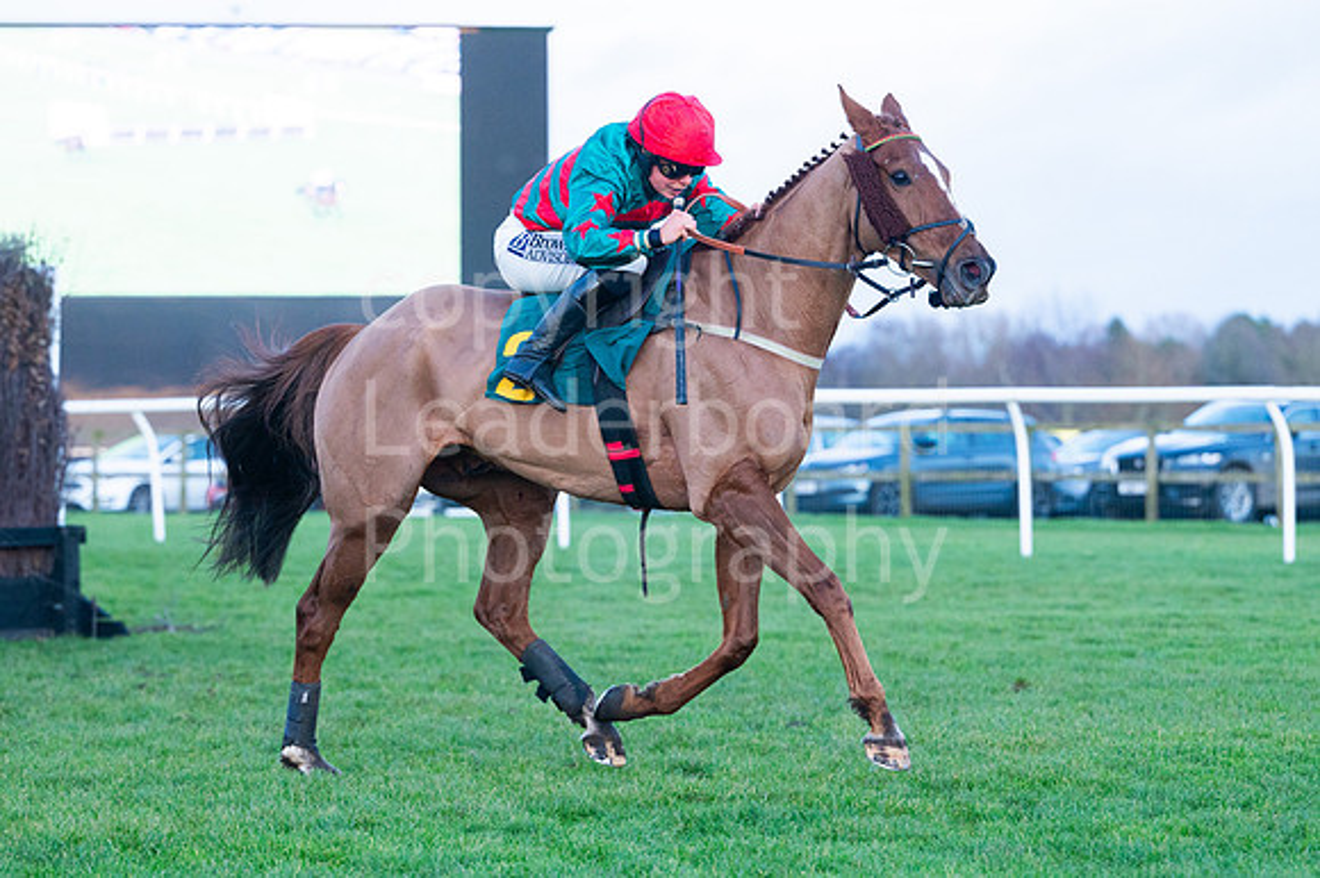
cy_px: 438
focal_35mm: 149
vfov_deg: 9.2
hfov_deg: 13.8
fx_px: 5474
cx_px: 706
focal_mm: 115
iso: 1250
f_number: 3.5
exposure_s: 1/1250
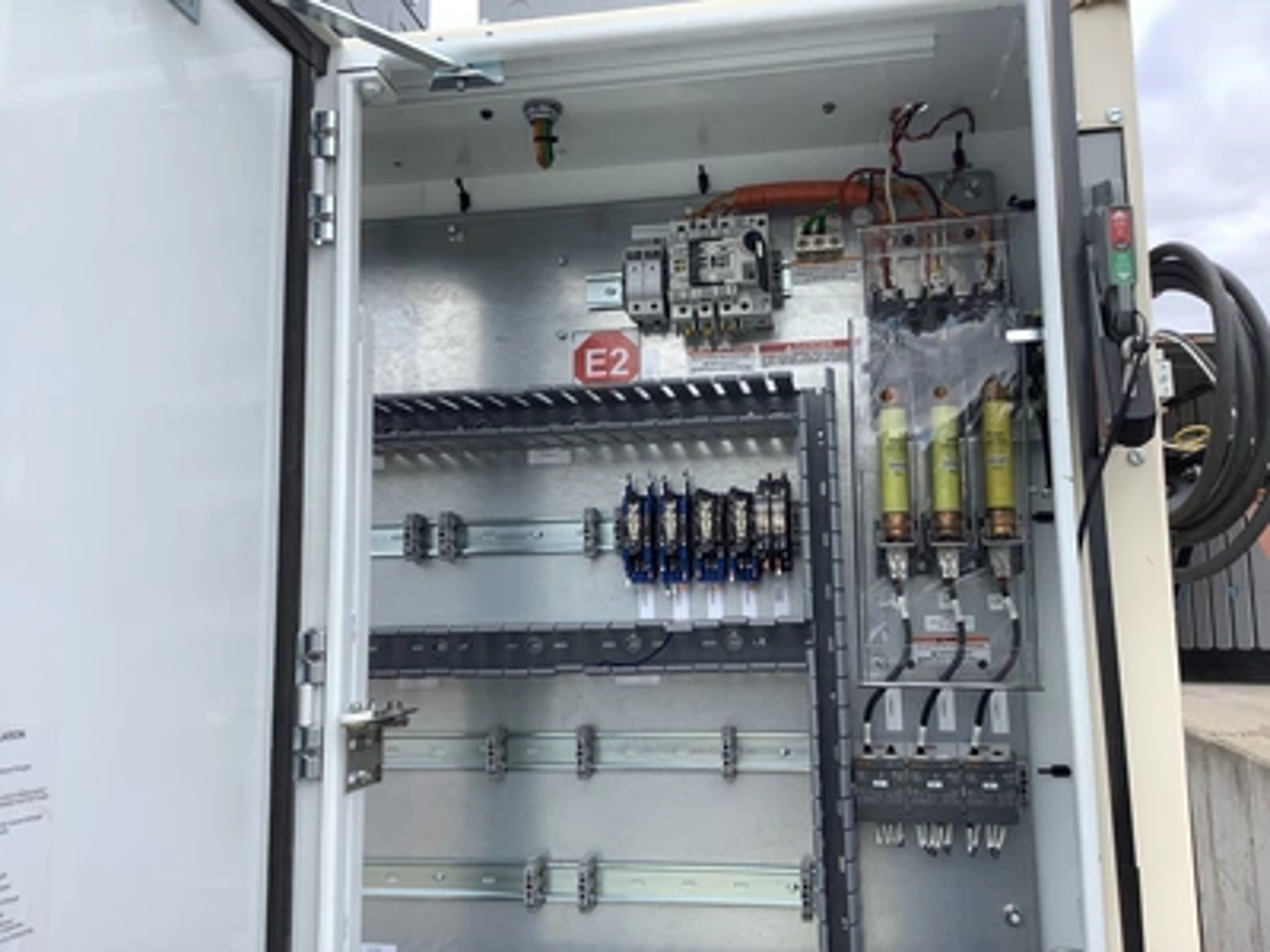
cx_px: 635
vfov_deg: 45.4
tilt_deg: +9.8
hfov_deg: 58.4
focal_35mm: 31
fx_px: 1137
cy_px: 476
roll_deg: -0.9
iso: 25
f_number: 2.4
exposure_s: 1/497
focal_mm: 3.3
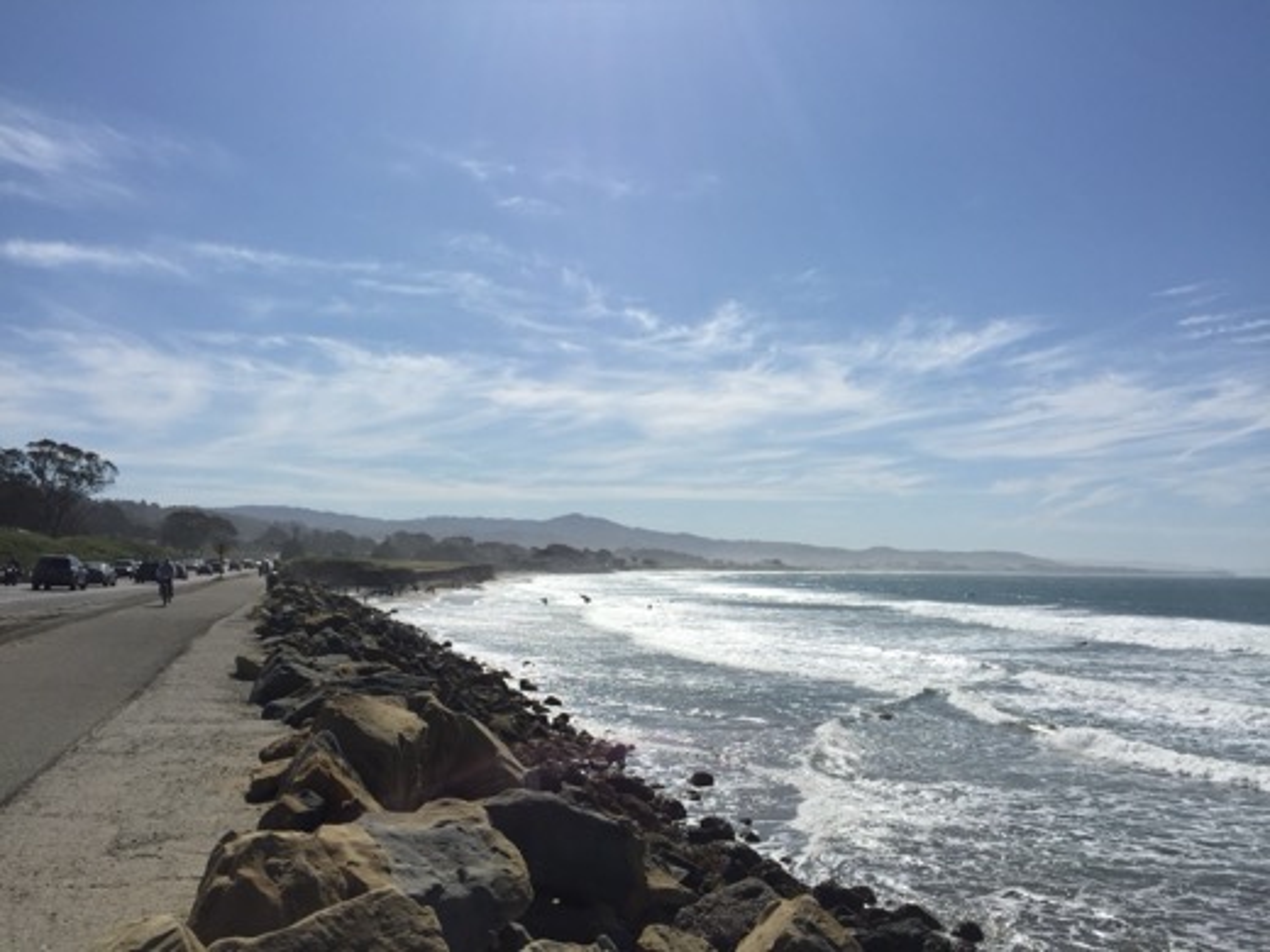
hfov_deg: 61.7
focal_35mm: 29
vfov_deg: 48.2
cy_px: 476
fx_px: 1064
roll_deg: -1.5
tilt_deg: +4.7
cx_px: 635
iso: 32
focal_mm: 4.15
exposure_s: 1/6623
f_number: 2.2
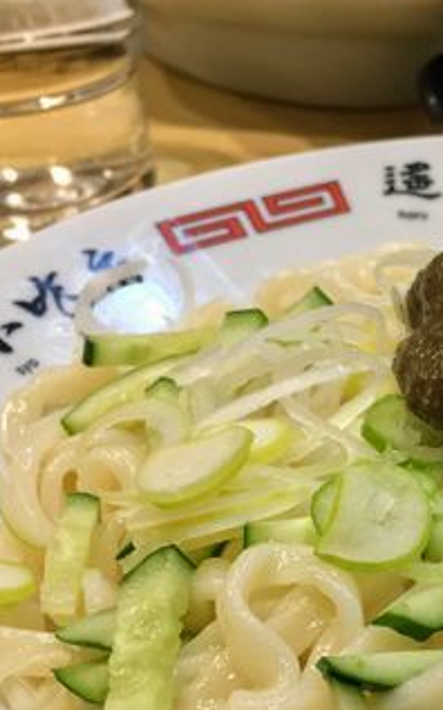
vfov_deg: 31.9
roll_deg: +1.4
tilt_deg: -38.8
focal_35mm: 63
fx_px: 1218
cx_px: 530
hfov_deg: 19.4
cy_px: 529
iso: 80
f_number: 2.2
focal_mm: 4.15
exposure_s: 1/30
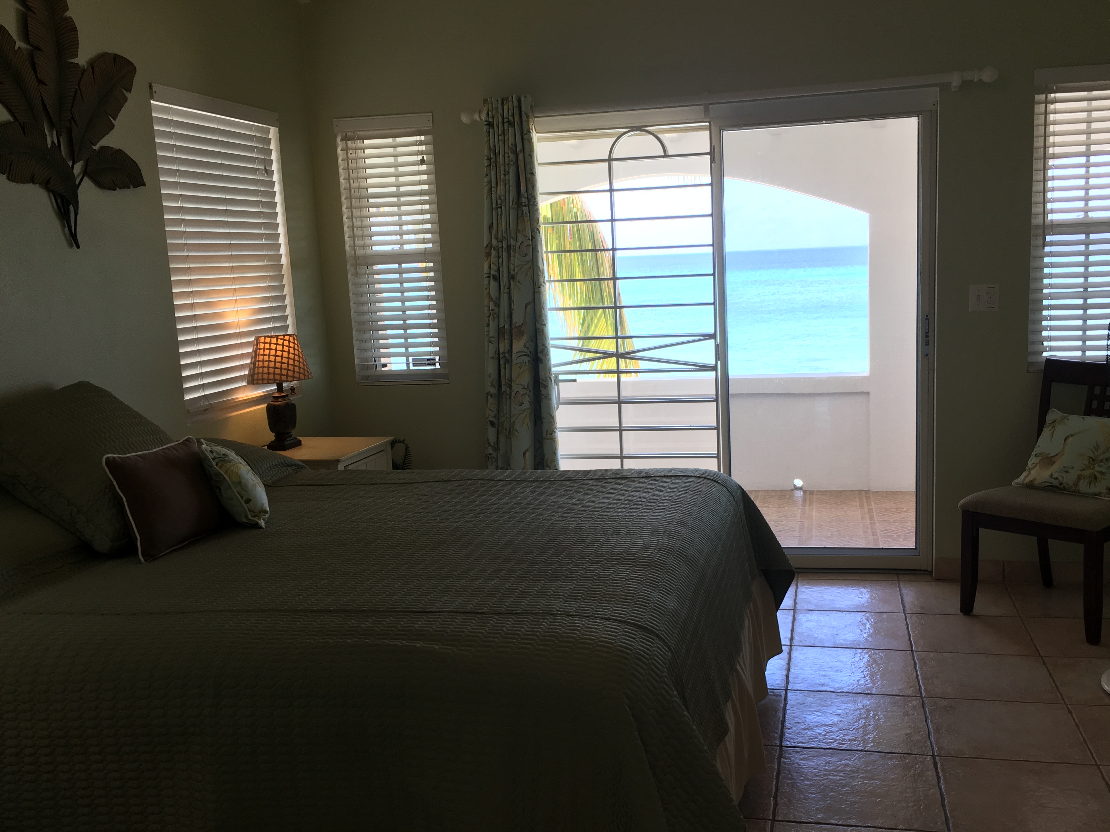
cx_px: 603
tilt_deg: -8.4
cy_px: 441
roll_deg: +1.1
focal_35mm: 34
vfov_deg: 41.8
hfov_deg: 53.9
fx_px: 1090
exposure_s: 1/60
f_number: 2.2
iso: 32
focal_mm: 4.15
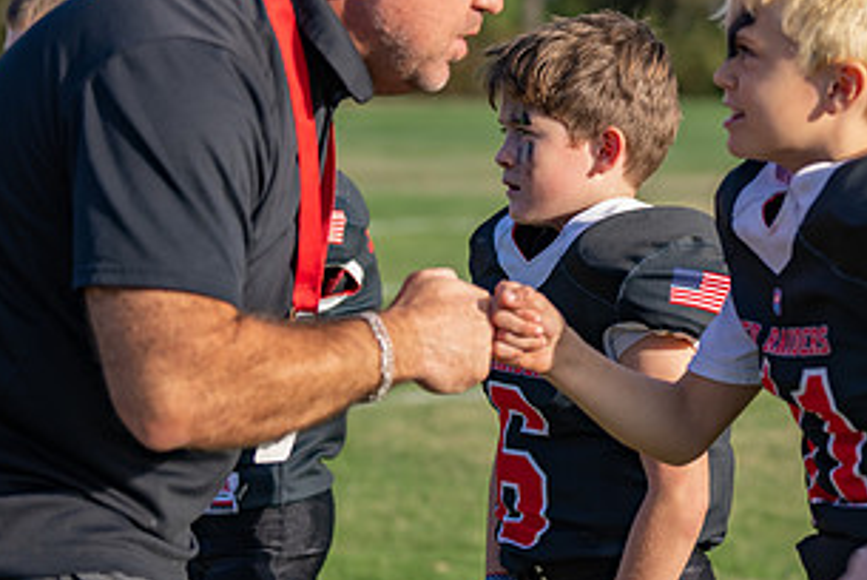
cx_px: 696
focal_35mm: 133
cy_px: 218
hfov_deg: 15.3
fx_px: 3206
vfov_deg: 10.3
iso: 100
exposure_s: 1/800
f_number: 2.8
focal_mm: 70
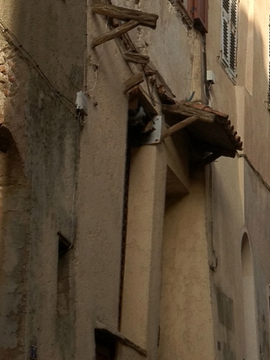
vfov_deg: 14.6
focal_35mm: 135
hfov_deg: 10.6
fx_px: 1405
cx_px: 410
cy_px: 136
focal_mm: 4.28
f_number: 2.4
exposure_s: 1/673
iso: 64
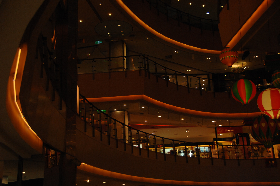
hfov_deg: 41.2
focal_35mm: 48
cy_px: 93
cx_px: 140
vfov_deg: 28.0
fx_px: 373
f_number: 4.2
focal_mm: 32
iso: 640
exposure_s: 1/400
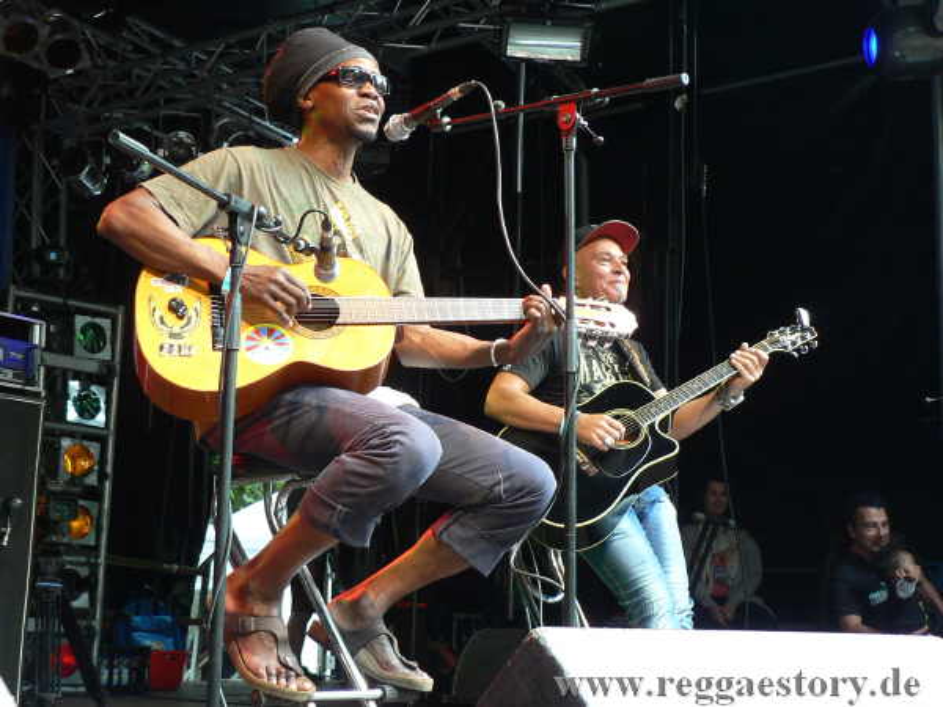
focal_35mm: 50
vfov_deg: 29.1
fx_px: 1362
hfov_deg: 38.2
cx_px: 472
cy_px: 354
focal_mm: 8.6
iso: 100
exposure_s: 1/30
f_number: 2.8
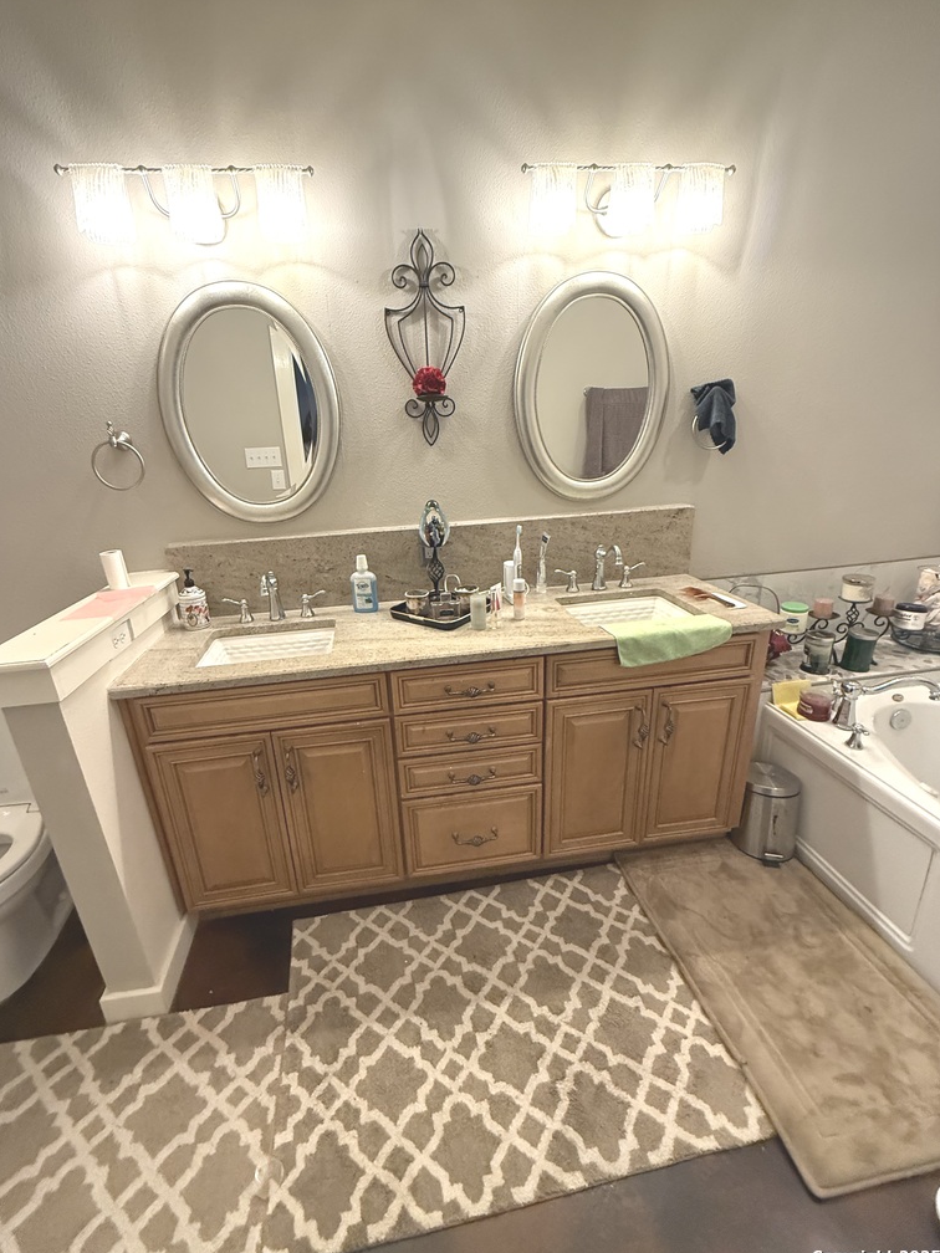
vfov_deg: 98.2
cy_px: 615
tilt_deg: -19.0
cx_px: 440
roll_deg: +3.0
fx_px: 543
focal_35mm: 15
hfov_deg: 81.6
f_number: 2.2
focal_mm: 2.22
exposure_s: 1/60
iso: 640
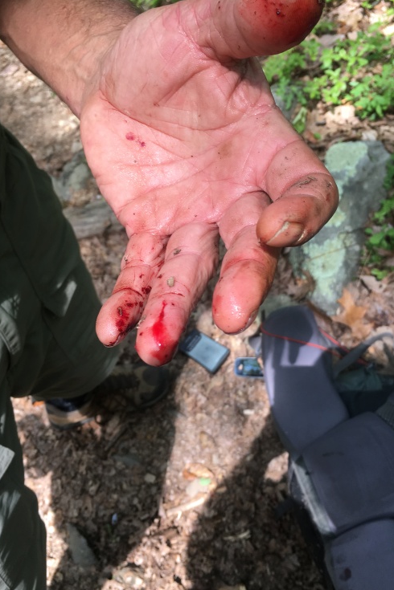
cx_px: 211
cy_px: 277
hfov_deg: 37.8
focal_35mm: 35
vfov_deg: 54.4
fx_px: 575
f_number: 2.2
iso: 25
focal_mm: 4.15
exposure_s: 1/120
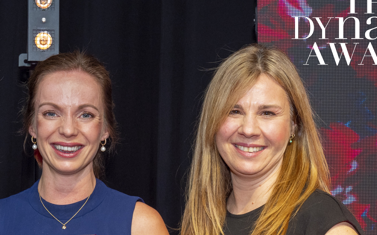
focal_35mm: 109
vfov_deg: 11.9
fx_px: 1120
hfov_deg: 18.9
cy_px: 219
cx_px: 74
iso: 1600
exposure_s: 1/250
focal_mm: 47
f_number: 7.1
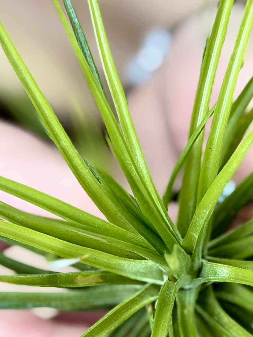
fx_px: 1842
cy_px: 287
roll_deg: -1.7
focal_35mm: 189
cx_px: 144
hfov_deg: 7.9
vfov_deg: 10.4
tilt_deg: -24.4
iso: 50
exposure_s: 1/121
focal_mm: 6.76
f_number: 1.78
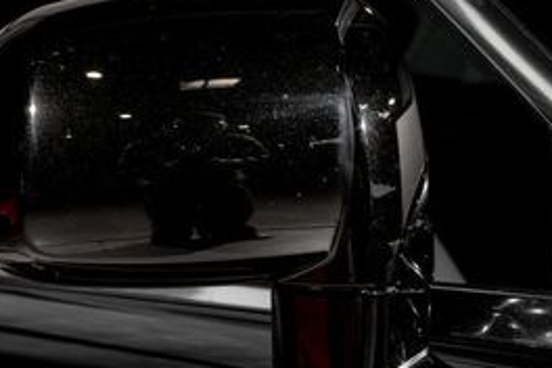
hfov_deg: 16.2
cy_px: 133
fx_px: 1932
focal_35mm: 126
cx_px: 378
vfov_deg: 10.9
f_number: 6.3
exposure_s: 1/60
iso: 320
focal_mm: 52
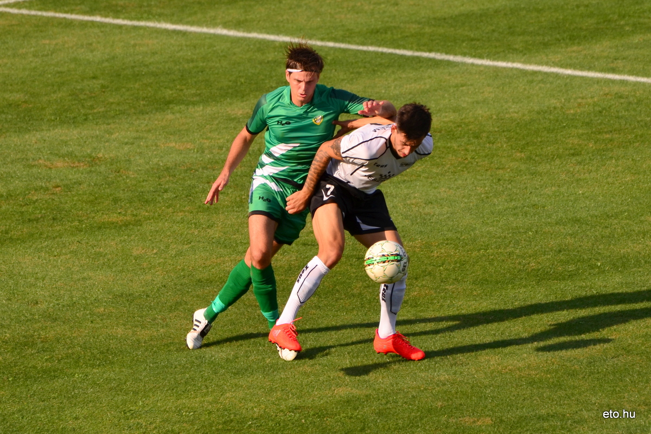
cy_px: 217
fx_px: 6781
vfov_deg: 3.7
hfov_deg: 5.5
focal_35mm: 375
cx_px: 326
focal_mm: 250
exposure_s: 1/1250
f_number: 5.6
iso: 200
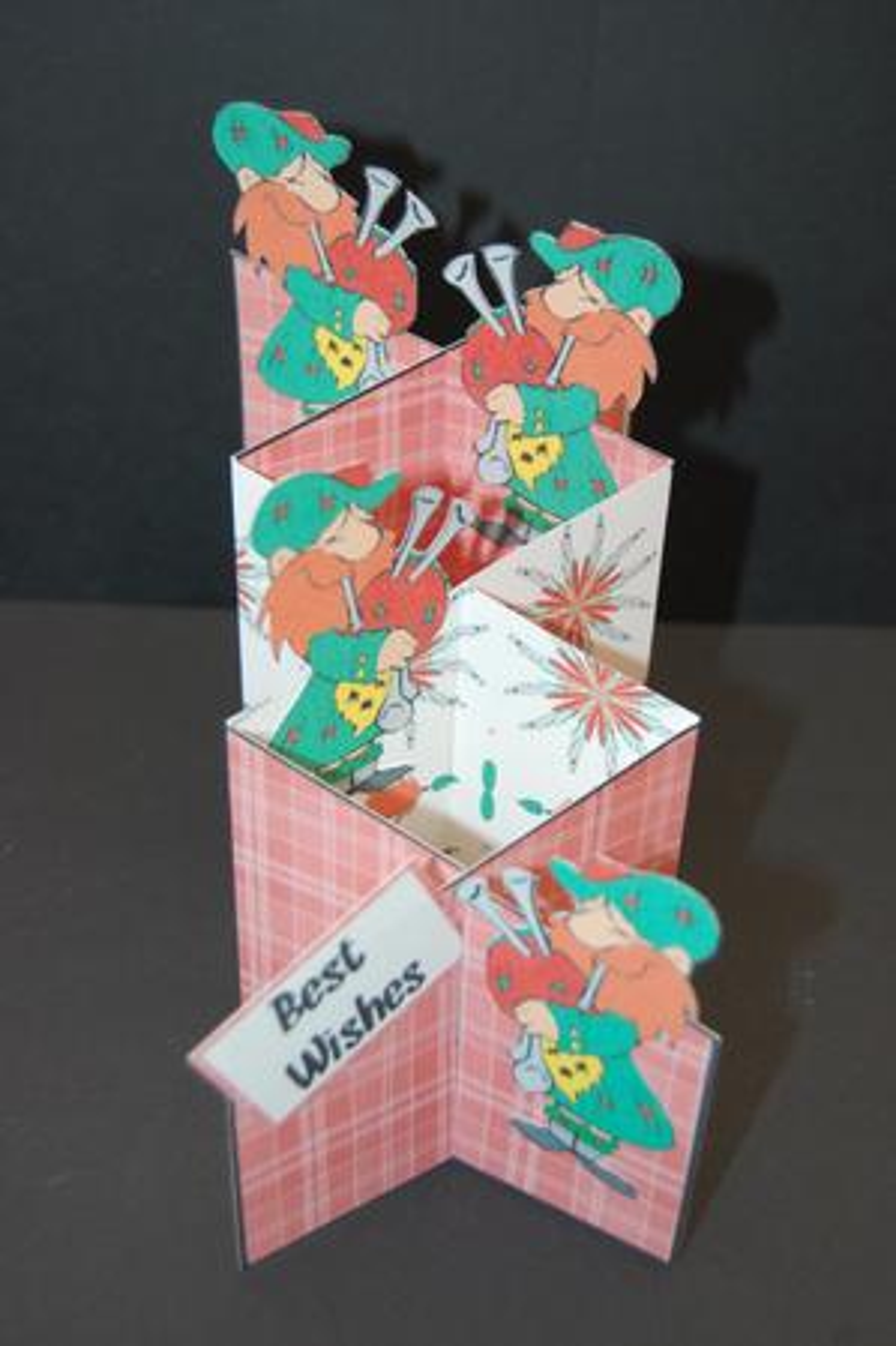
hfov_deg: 28.9
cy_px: 673
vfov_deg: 42.3
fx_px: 1737
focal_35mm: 46
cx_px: 448
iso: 400
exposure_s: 1/60
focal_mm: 31
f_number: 4.5
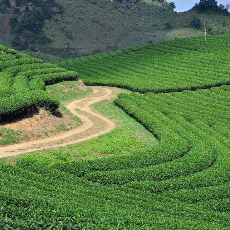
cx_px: 96
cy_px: 116
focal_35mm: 99
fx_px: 744
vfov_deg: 17.6
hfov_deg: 17.6
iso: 200
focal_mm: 50
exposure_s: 1/500
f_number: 8
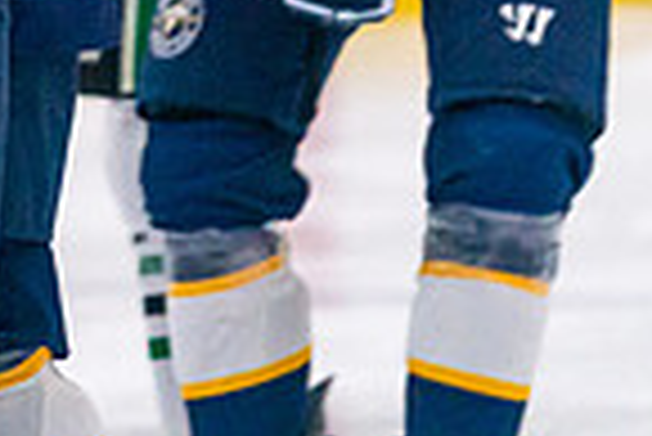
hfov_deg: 2.2
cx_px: -229
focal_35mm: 921
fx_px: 16697
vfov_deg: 1.5
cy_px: -501
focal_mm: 200
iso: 4000
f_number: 2.8
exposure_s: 1/1600
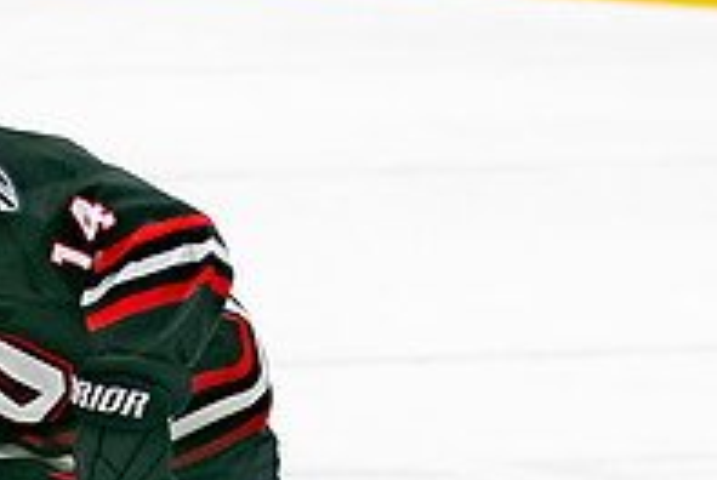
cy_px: 609
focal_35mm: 417
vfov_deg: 3.3
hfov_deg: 4.9
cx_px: -155
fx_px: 8318
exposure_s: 1/640
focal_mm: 90
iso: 400
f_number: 2.8
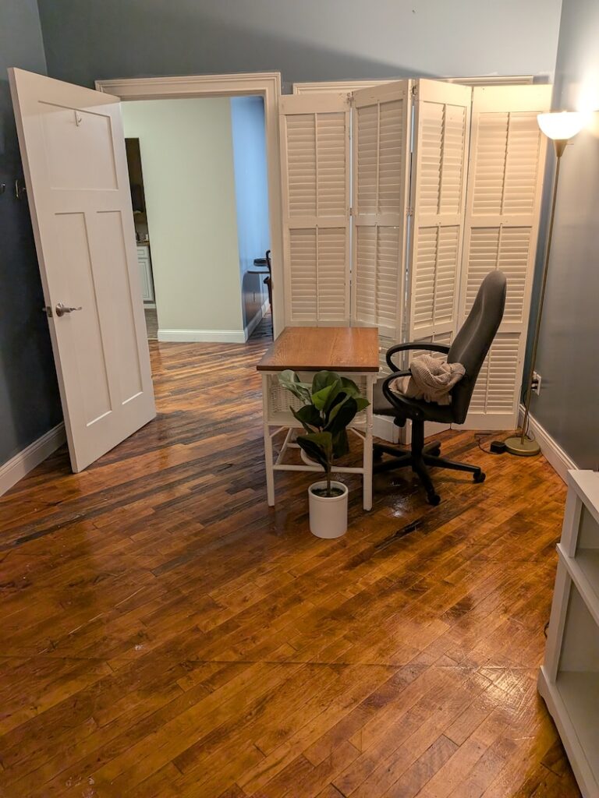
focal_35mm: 24
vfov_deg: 71.6
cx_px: 300
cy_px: 399
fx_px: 554
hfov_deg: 56.8
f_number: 1.7
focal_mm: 4.53
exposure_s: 1/60
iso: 68
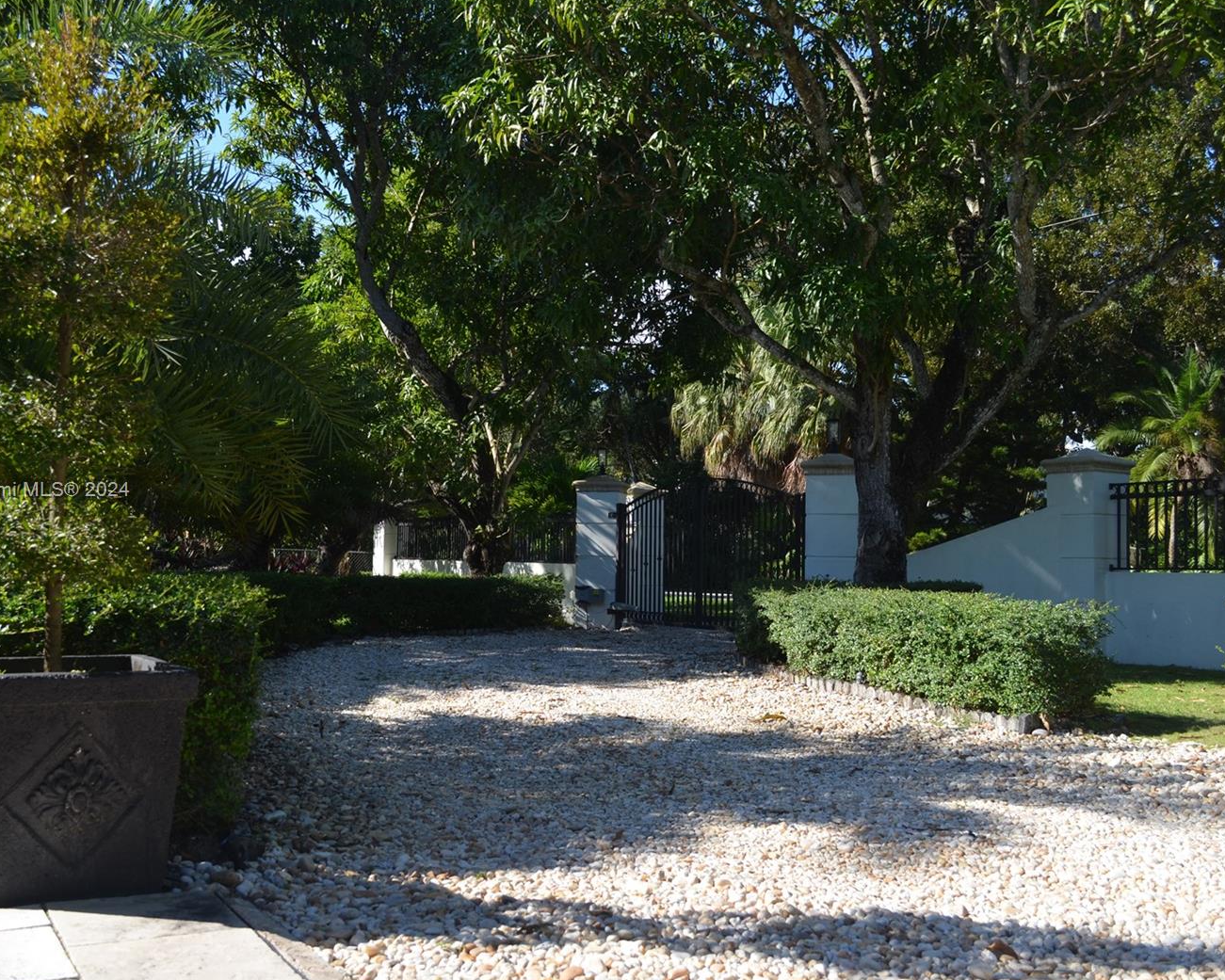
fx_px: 1378
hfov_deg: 47.9
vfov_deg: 39.2
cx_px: 582
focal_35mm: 38
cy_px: 492
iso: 160
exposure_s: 1/500
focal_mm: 22
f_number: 6.3
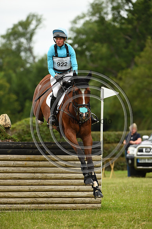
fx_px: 1839
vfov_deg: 7.1
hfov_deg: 4.7
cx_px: 76
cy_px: 114
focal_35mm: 290
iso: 640
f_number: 5.6
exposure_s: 1/1250
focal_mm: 290
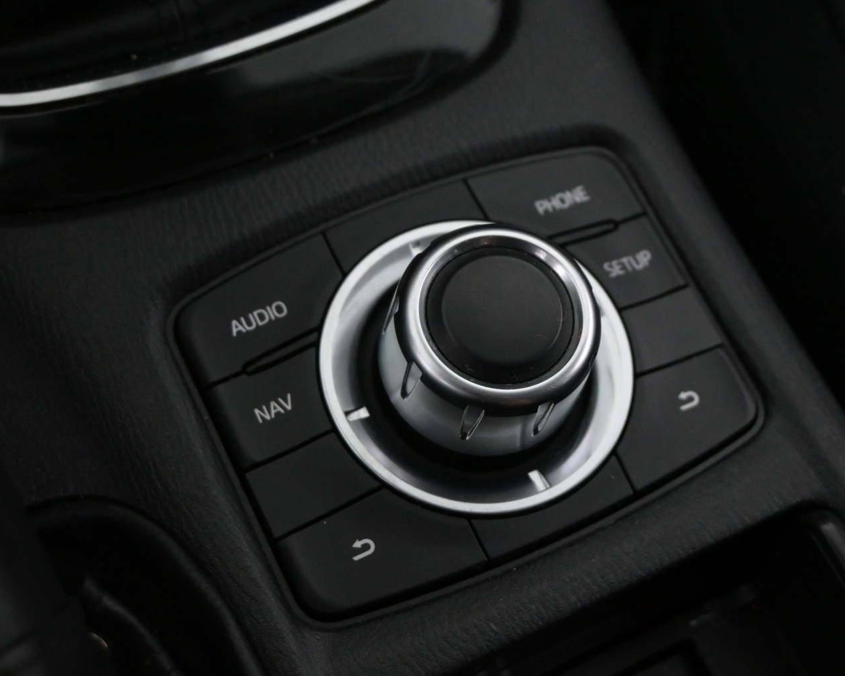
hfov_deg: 34.7
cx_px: 478
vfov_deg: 28.1
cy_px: 351
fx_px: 1351
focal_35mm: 54
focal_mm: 30
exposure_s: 1/50
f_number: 4.8
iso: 3200
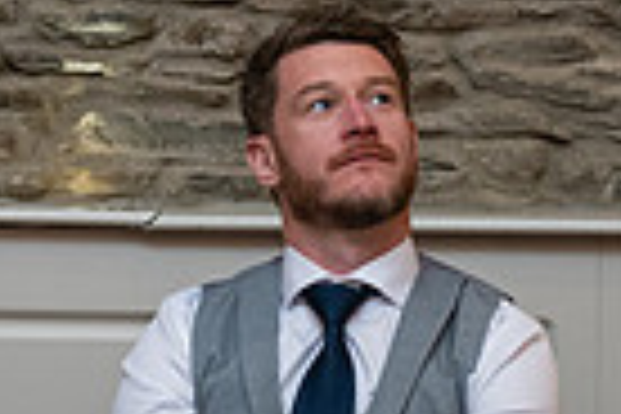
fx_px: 5071
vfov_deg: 4.7
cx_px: 243
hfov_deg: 7.0
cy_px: 25
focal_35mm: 294
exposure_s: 1/160
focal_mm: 70
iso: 800
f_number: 3.5
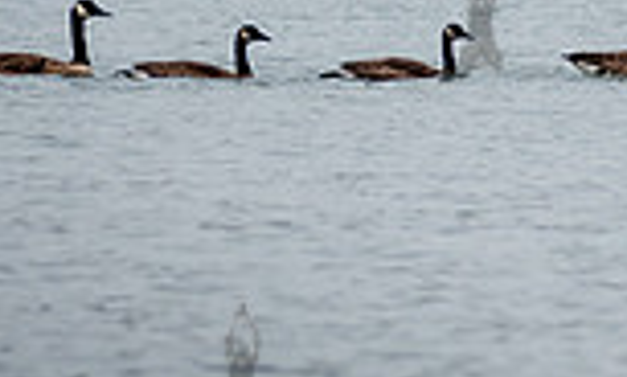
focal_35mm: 492
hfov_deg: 4.3
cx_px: 828
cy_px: -35
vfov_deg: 2.6
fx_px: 8319
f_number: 4
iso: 250
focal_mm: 112
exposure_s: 1/3200
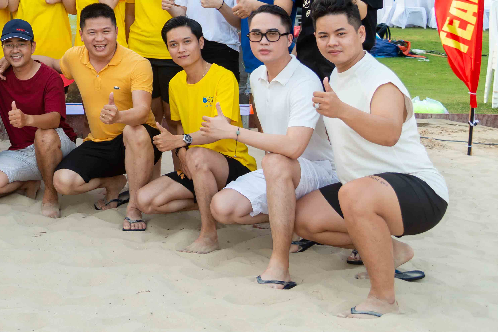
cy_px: -28
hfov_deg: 25.1
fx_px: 1024
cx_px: -72
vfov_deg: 17.8
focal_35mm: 74
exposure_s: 1/125
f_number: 4
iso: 200
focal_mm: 30
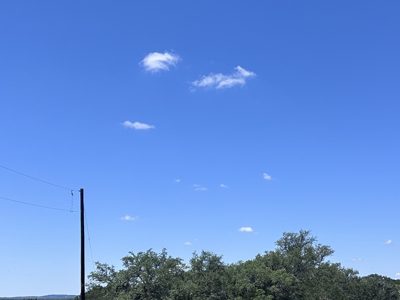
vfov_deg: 26.7
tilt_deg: +0.4
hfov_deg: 36.7
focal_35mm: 52
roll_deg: +1.4
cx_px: 245
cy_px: 292
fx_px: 601
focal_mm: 6.86
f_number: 1.78
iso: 80
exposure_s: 1/5000
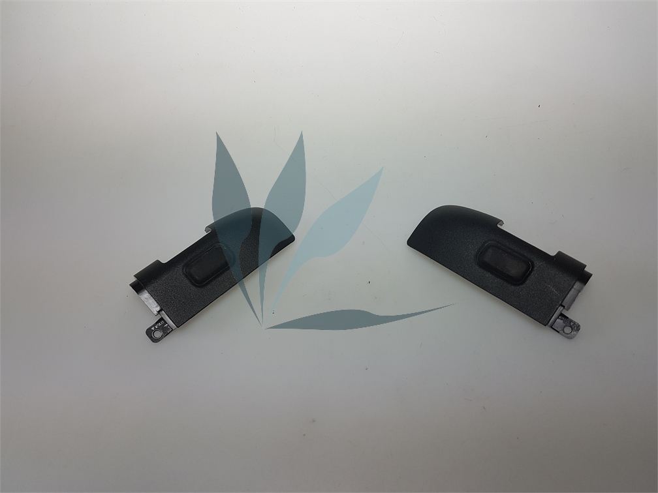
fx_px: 494
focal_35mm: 26
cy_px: 246
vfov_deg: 53.1
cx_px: 329
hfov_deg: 67.3
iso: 40
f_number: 1.7
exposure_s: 1/162
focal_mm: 4.2
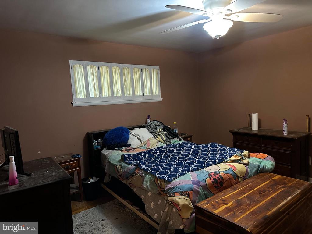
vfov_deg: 56.8
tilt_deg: -4.4
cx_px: 156
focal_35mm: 24
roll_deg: +2.2
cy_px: 117
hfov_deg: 71.6
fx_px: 216
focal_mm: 6.86
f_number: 1.78
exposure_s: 1/30
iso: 1000
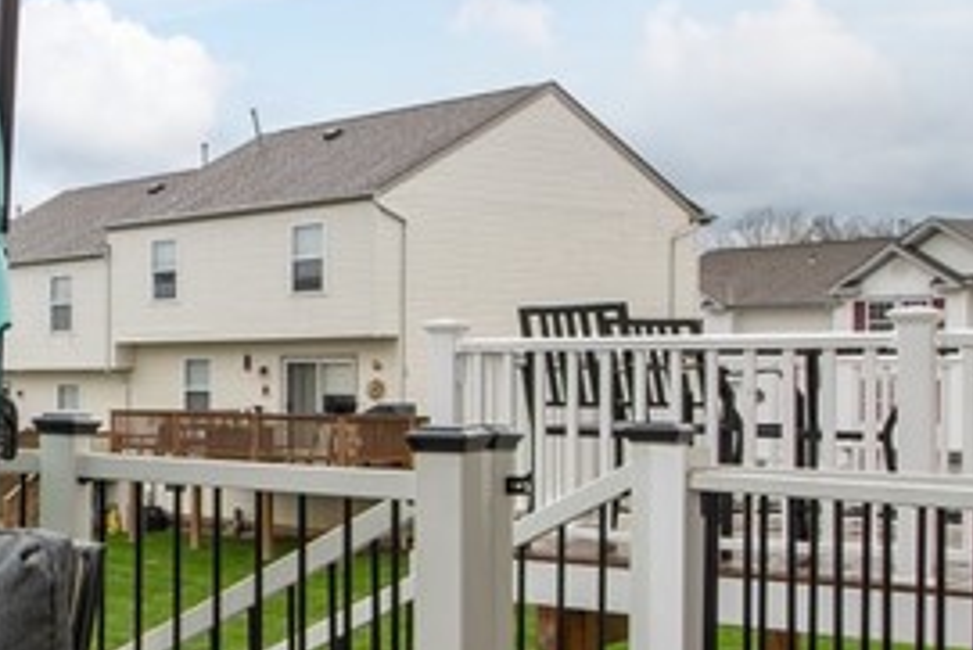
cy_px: 391
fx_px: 1514
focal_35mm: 56
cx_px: -382
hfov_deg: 27.7
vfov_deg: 24.2
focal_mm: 14
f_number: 11
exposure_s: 1/10
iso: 50
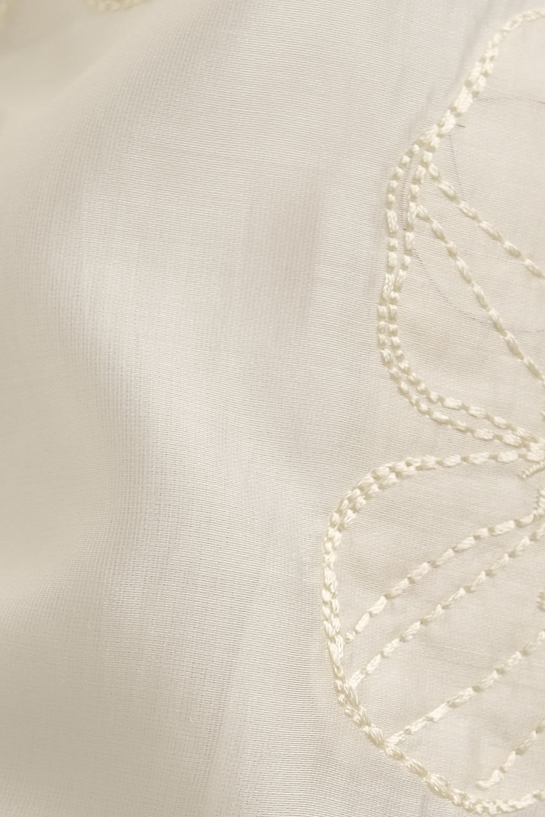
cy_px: 1289
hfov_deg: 4.1
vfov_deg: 6.1
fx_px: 7628
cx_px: -41
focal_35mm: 336
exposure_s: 1/125
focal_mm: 55
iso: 200
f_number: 4
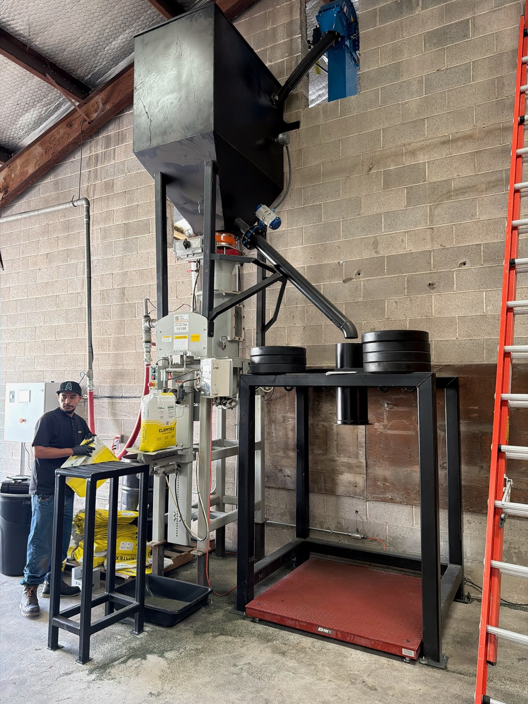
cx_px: 264
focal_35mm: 24
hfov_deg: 56.8
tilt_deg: +4.3
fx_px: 488
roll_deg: -0.3
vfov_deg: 71.6
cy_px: 352
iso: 200
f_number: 1.78
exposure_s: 1/121
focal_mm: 6.76
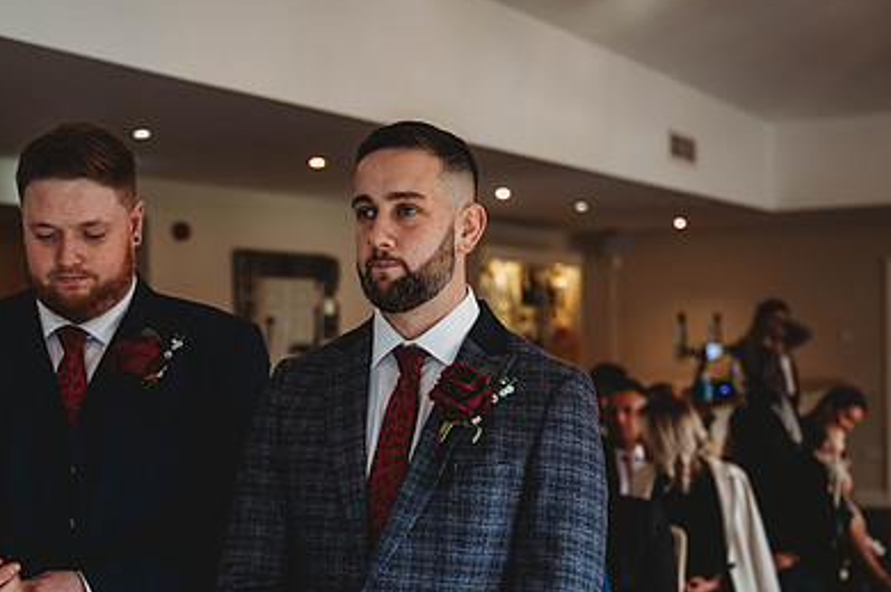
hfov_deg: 29.9
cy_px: 430
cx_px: 311
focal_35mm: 67
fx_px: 1656
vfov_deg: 20.1
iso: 400
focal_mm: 45
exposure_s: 1/160
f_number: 2.8
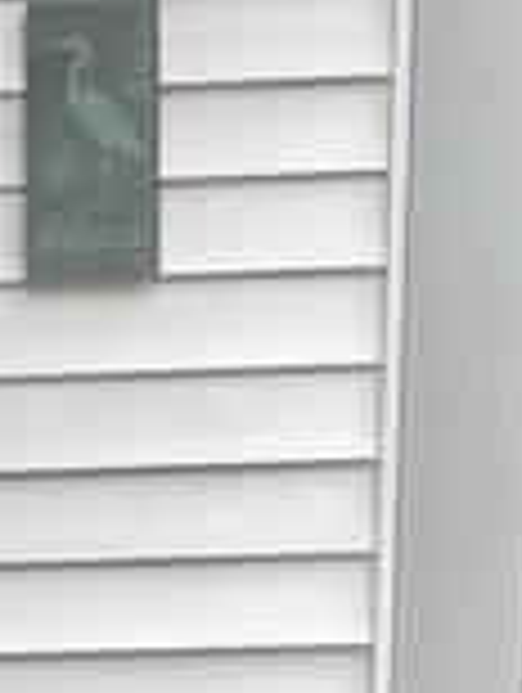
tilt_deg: -7.6
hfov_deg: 8.7
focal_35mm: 162
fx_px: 3248
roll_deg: +1.3
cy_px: 1292
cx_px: -549
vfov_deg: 11.2
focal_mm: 4.2
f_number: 1.6
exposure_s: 1/121
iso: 32
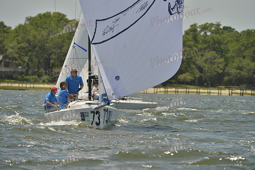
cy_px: 85
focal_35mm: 360
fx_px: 2550
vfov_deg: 3.8
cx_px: 128
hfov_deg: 5.7
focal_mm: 360
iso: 280
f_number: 8
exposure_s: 1/1600
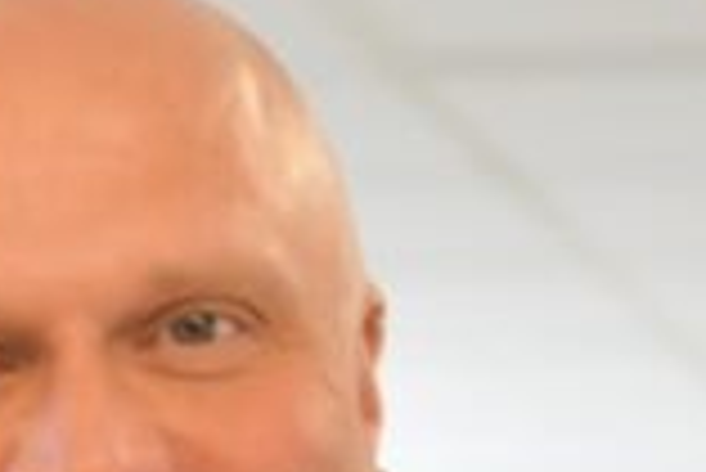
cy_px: 1207
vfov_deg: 3.5
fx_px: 7694
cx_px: -787
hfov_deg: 5.1
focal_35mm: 392
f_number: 3.2
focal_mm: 40
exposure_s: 1/40
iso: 640
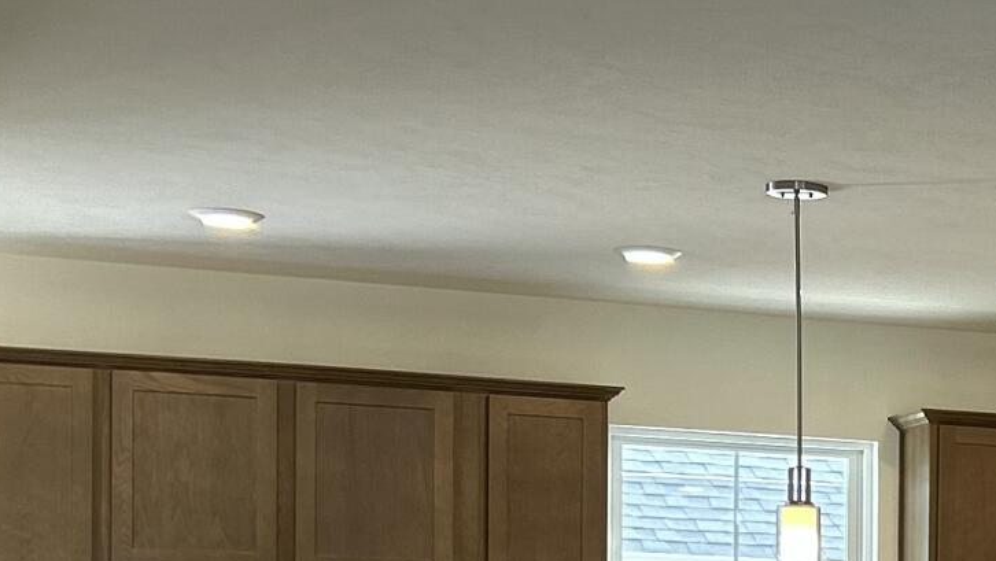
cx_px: 1274
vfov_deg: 10.1
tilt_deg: -1.6
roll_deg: -0.7
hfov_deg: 17.3
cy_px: 816
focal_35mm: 117
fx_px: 3091
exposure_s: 1/120
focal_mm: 5.7
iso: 50
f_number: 1.5
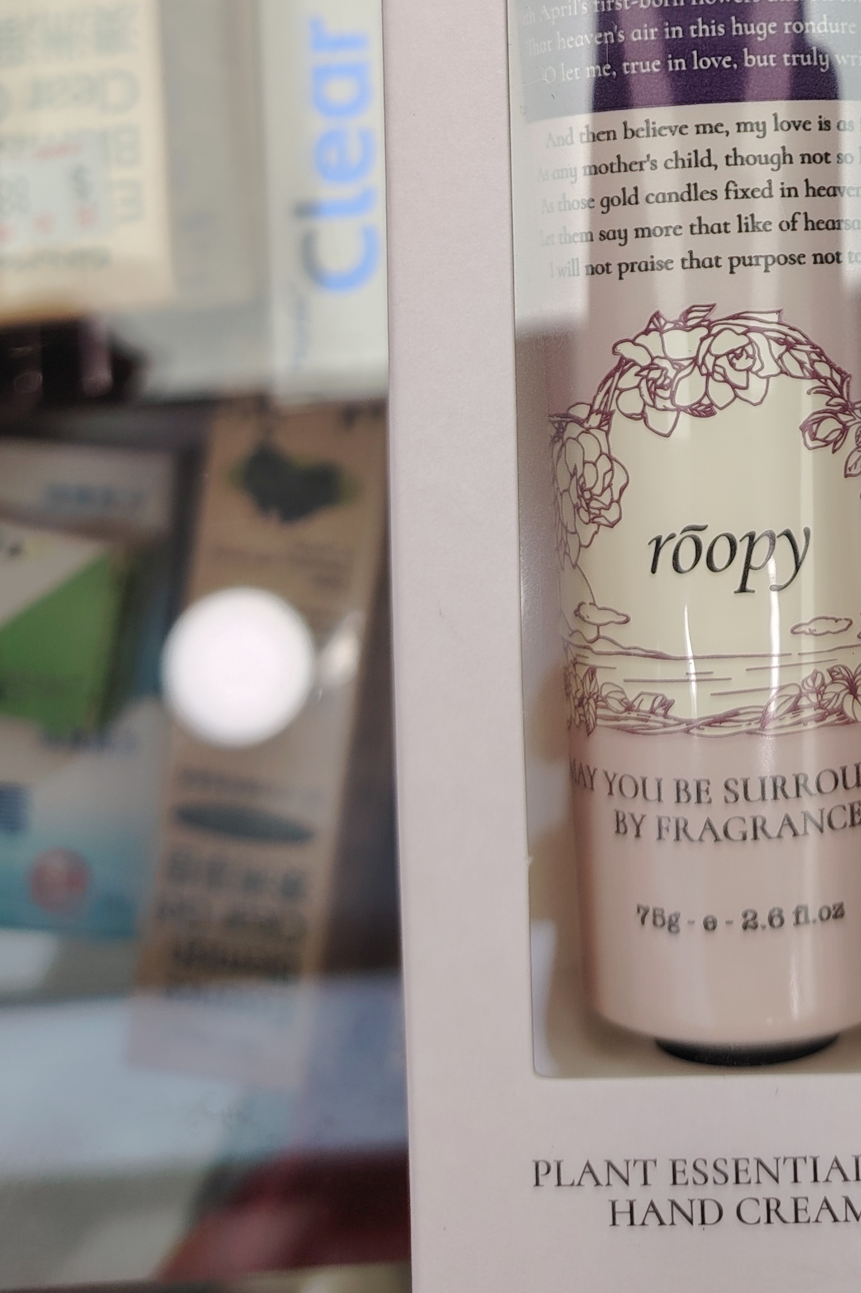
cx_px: 782
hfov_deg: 26.6
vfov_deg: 37.3
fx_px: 1758
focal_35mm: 49
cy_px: 94
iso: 132
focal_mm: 5.25
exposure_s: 1/100
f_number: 1.75
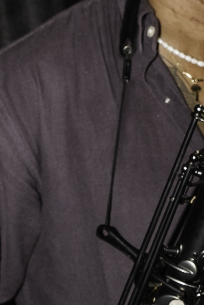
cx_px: 182
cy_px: 184
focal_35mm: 194
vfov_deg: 10.6
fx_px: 1649
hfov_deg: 7.1
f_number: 2.8
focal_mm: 19.4
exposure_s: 1/100
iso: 100
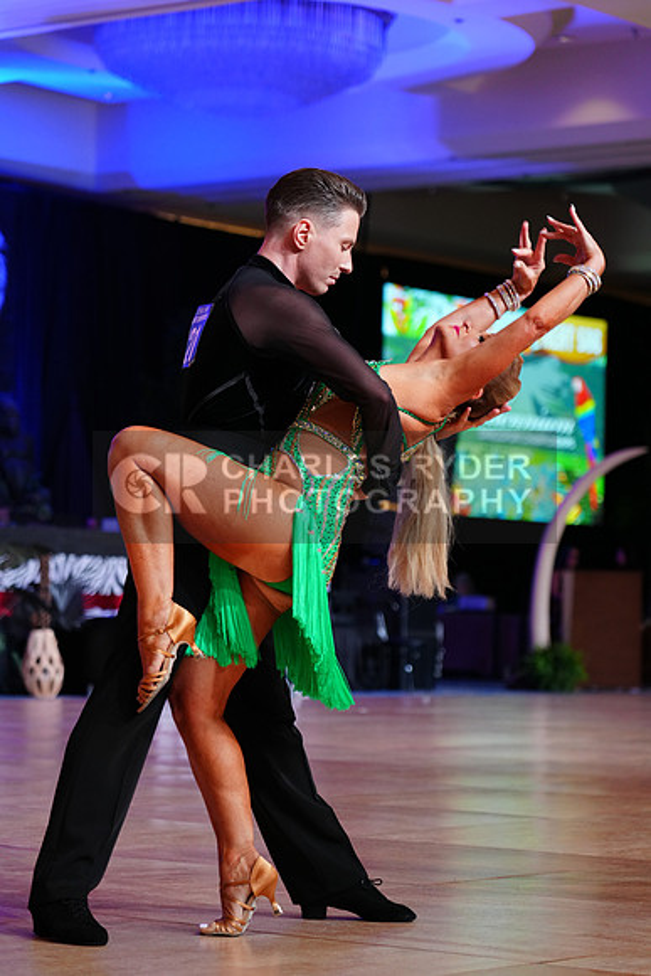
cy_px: 488
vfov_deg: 19.5
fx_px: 2846
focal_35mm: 105
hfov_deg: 13.0
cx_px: 326
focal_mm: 105
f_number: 4
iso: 2000
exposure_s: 1/160
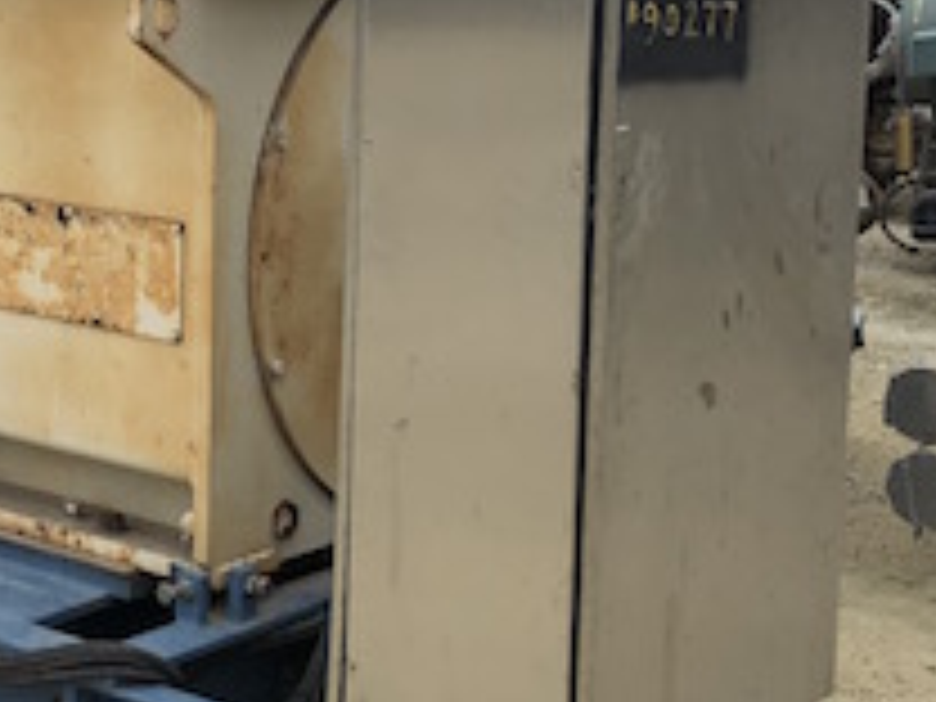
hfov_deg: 21.9
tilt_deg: -4.8
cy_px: 58
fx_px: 2325
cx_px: -18
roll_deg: -0.7
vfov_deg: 16.9
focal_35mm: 86
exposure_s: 1/991
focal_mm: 4
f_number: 1.8
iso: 20
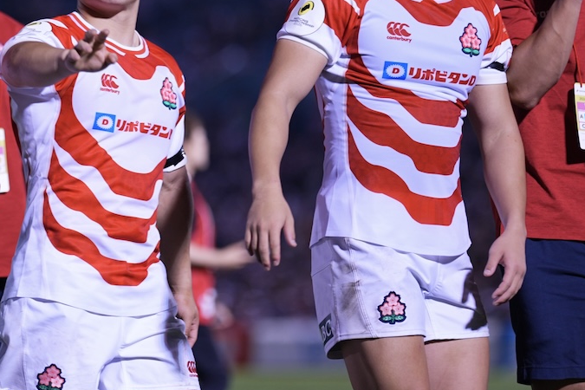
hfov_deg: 8.0
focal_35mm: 256
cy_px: 128
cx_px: 144
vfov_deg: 5.4
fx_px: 4160
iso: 320
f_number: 1.8
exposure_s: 1/400
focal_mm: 135
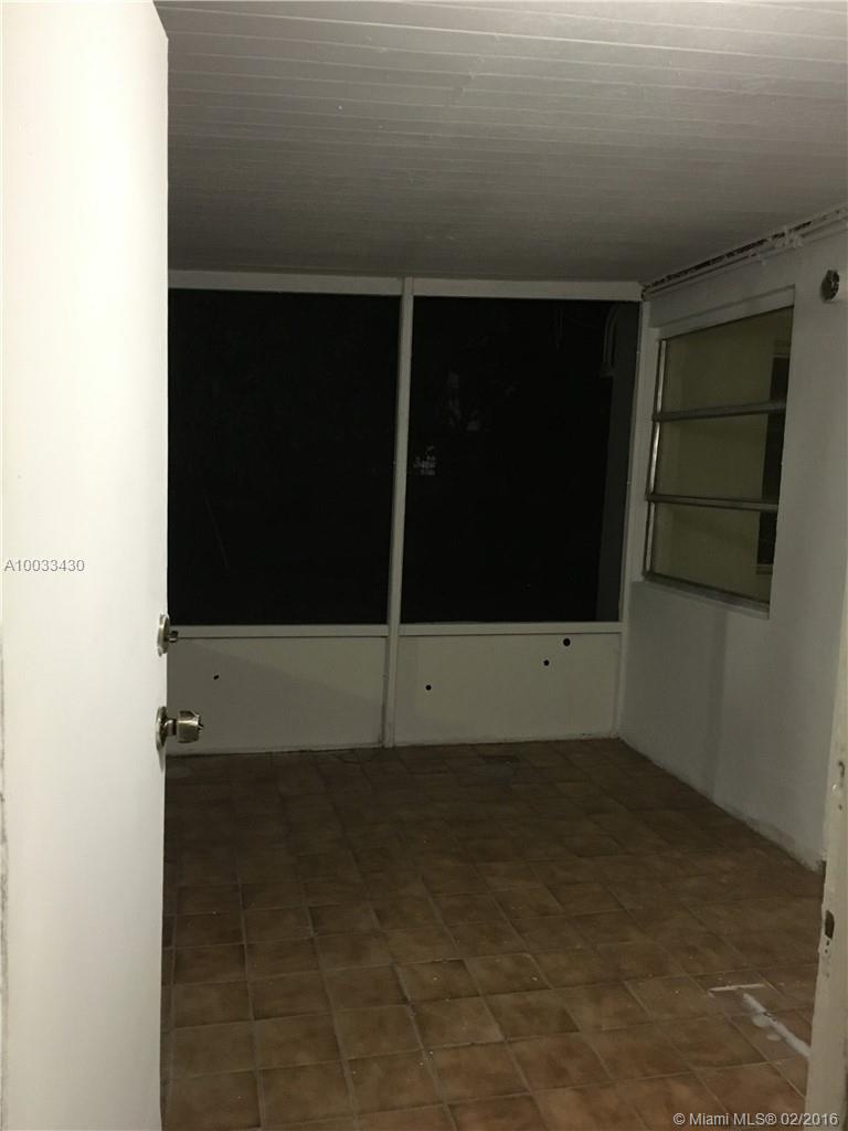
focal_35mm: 29
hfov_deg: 48.2
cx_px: 424
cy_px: 566
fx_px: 947
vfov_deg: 61.7
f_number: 2.2
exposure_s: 1/15
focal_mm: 4.15
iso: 320
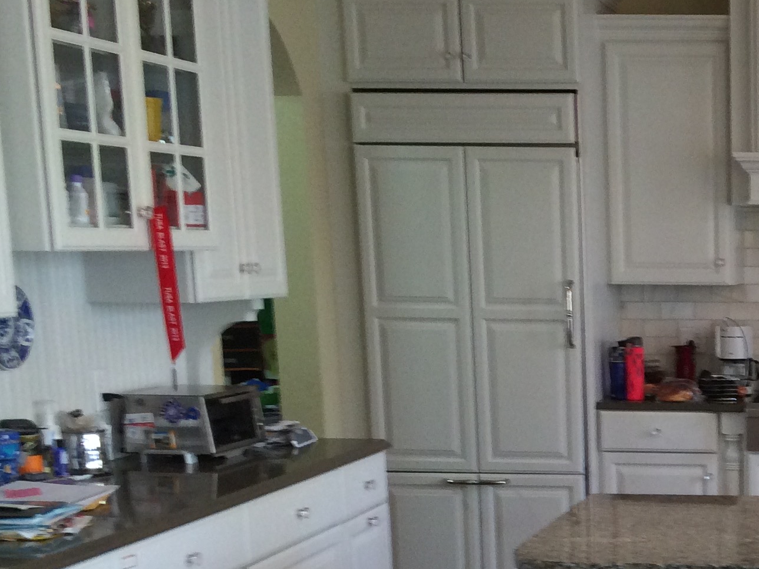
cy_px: 603
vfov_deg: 18.7
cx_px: 839
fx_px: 1666
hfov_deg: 24.0
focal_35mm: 76
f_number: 2.2
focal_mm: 4.12
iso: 125
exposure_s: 1/30
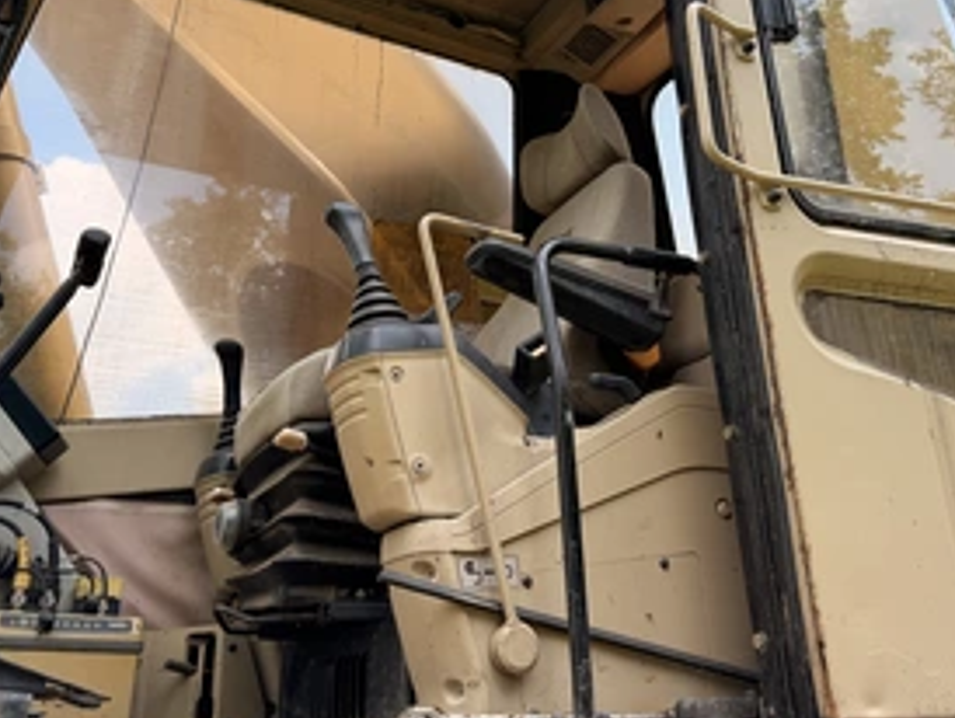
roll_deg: +2.1
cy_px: 230
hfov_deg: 52.6
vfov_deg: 40.2
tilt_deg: +26.7
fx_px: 966
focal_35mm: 35
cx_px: 464
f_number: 1.78
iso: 100
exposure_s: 1/1410
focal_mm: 6.76
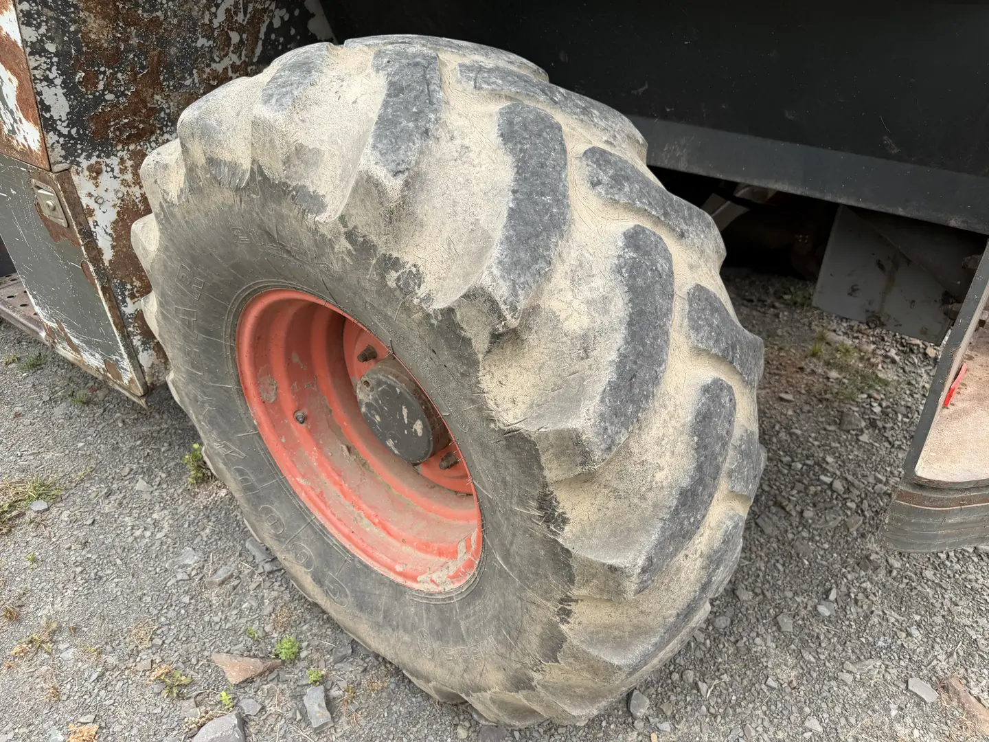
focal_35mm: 24
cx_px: 494
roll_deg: +4.4
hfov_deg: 71.6
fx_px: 686
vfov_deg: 56.8
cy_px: 371
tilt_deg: -29.7
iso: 80
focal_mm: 6.76
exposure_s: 1/878
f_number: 1.78
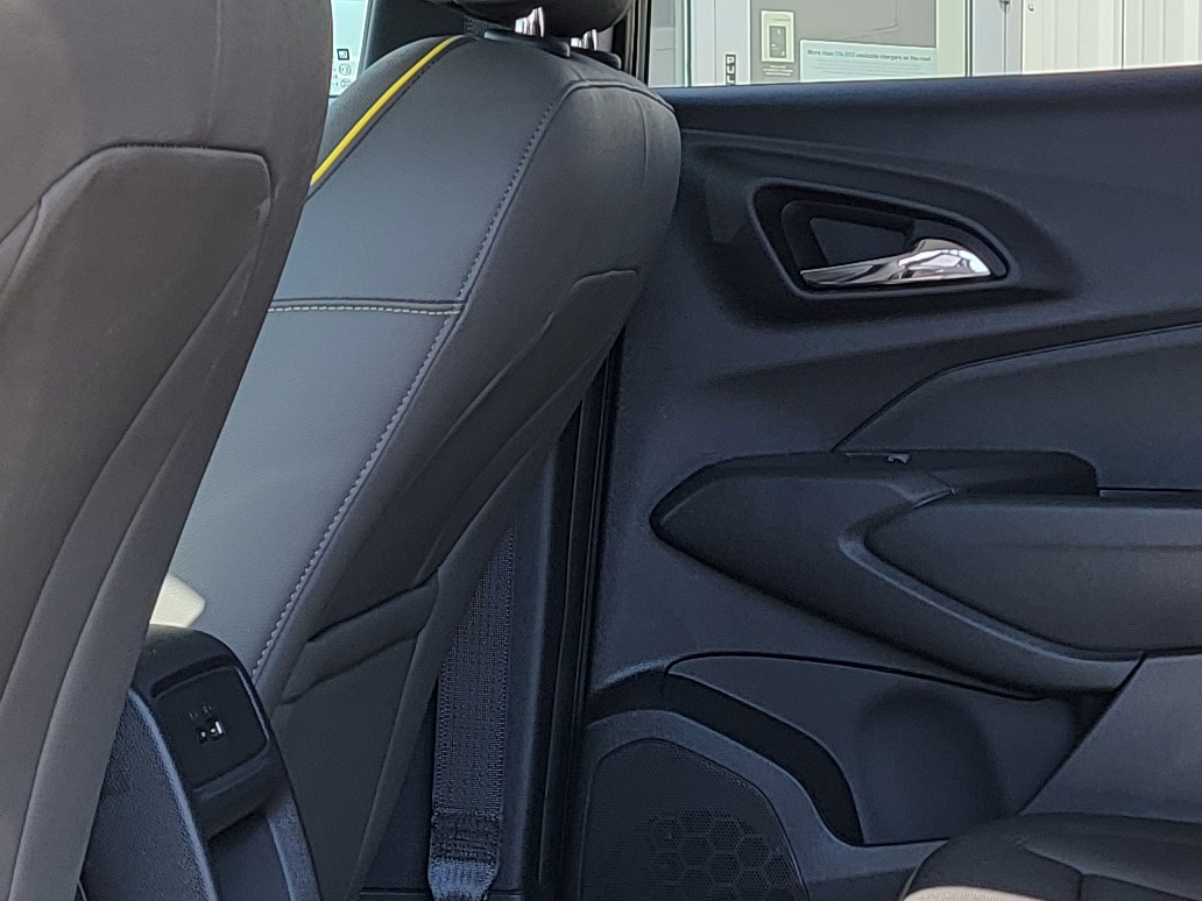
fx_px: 3229
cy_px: 634
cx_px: 966
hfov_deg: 20.8
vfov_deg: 15.8
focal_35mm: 93
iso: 20
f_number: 1.8
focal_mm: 6.7
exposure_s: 1/120
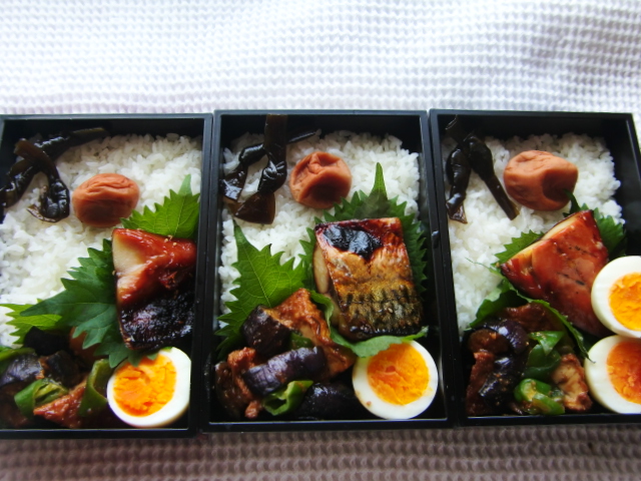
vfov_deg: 42.9
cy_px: 240
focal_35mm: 33
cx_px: 320
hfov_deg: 55.4
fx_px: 611
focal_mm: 5.8
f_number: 2.7
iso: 100
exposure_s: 1/80
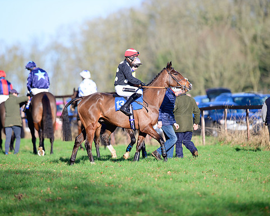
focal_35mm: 454
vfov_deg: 3.4
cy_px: 108
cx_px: 127
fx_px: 3627
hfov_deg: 4.3
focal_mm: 400
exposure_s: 1/2000
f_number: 5
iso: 400
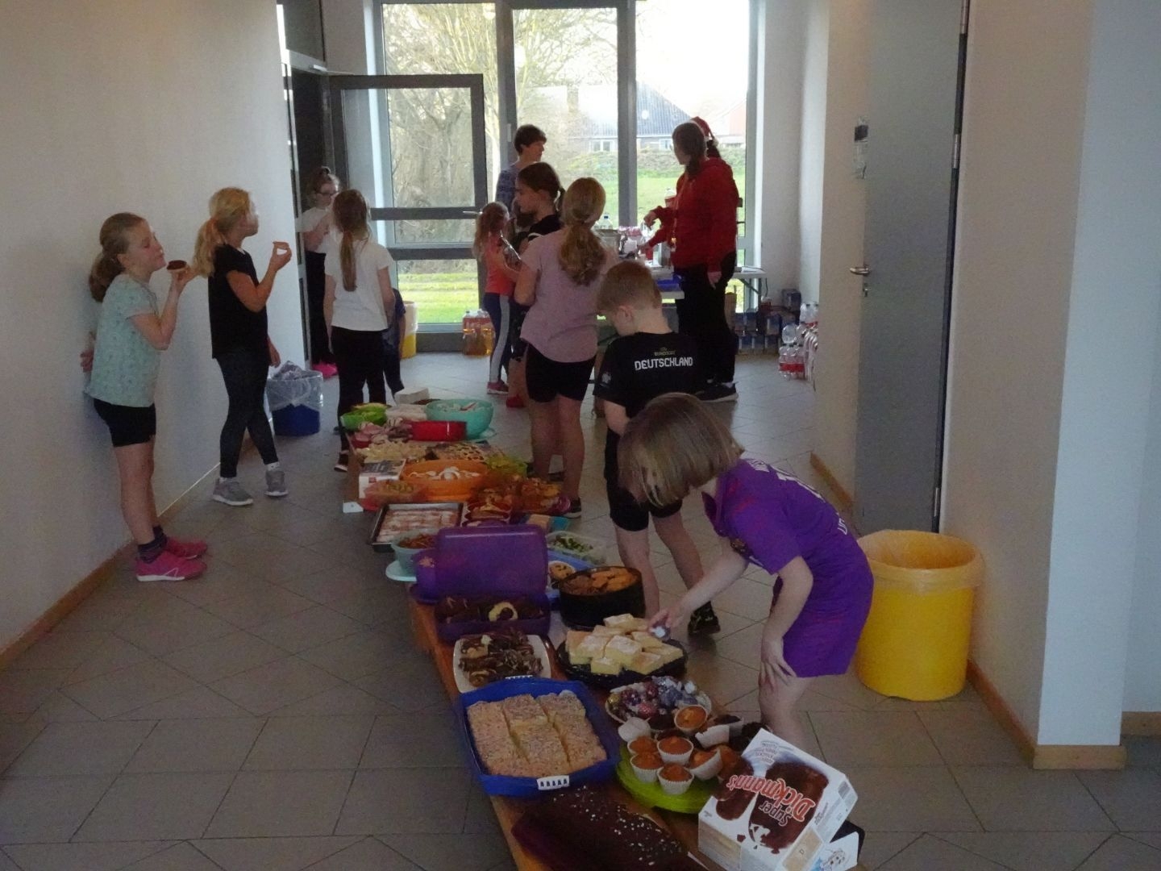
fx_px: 1107
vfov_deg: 42.9
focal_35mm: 33
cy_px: 436
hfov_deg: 55.4
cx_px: 580
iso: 3200
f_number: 4
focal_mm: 5.57
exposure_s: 1/250
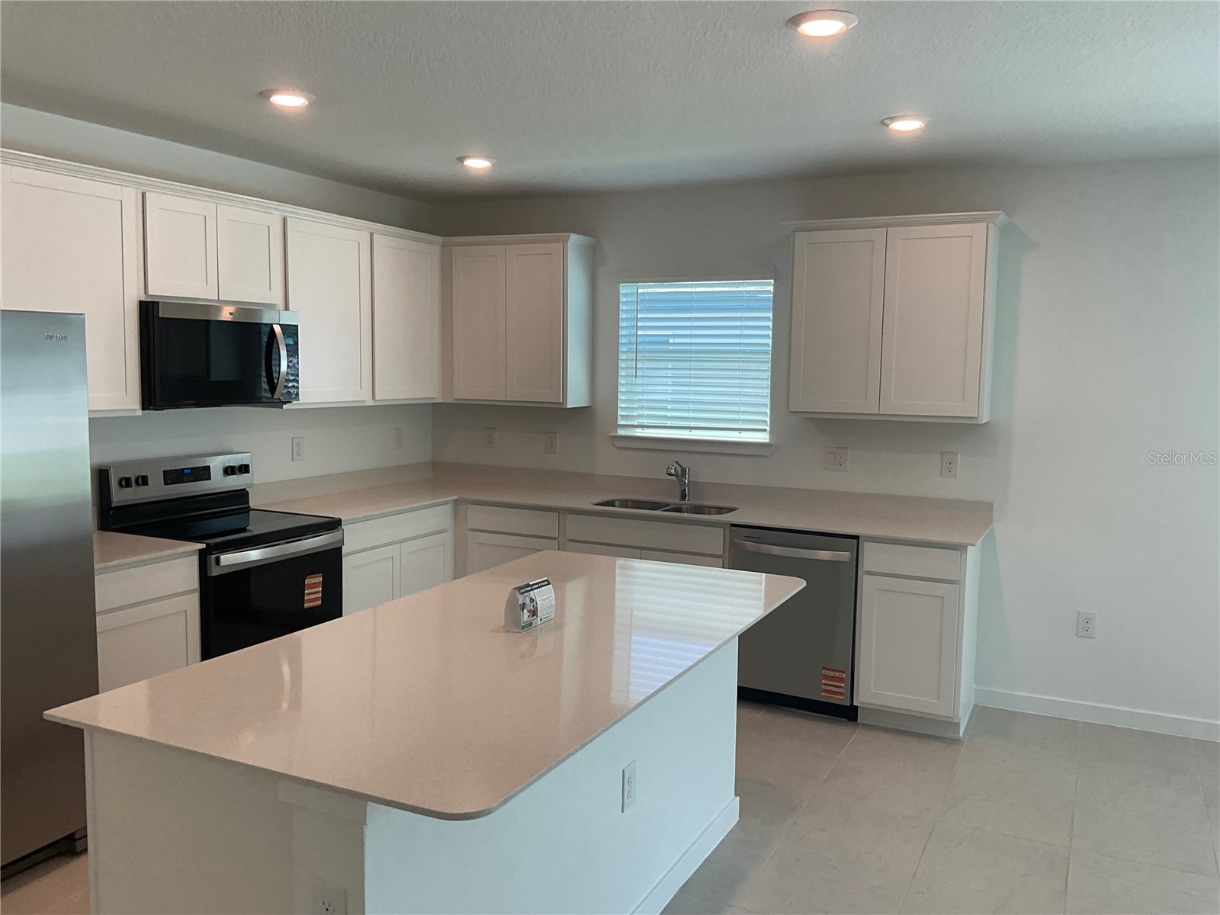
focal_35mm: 29
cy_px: 458
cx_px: 610
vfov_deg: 48.2
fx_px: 1022
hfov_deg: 61.7
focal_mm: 3
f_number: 1.8
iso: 40
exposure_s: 1/120
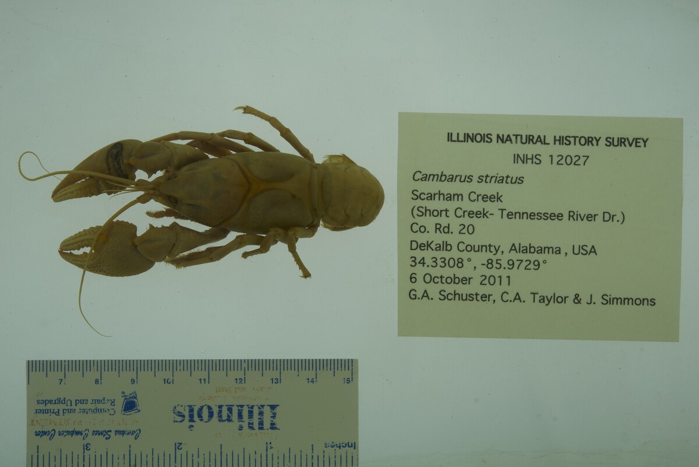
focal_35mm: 60
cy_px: 234
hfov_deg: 33.4
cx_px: 350
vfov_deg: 22.6
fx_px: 1165
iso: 50
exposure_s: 1/100
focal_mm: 60
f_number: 9
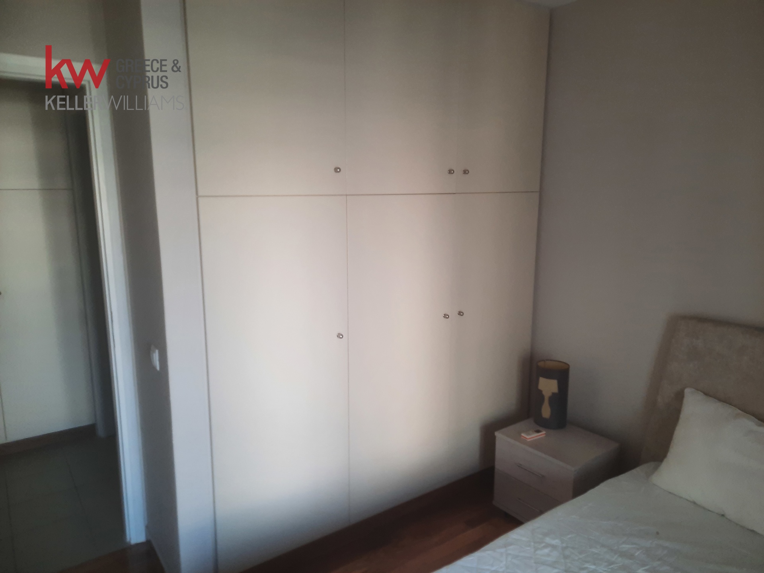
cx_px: 382
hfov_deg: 69.4
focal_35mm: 25
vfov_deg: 54.9
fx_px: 552
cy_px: 286
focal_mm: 4.6
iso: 125
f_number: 2
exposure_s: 1/60
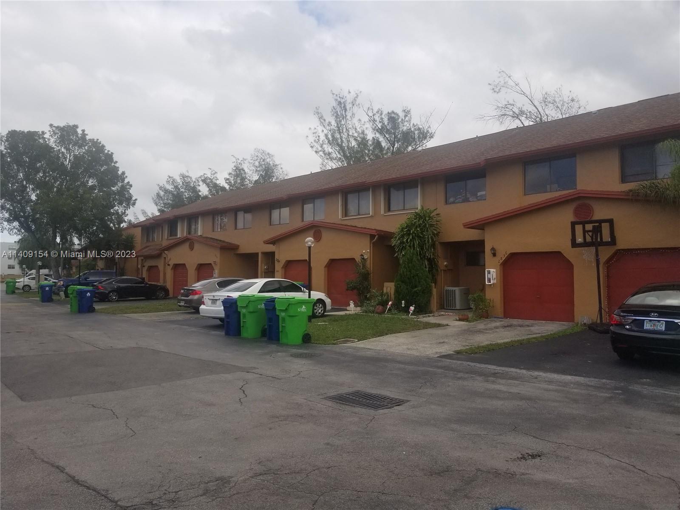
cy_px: 255
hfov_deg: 67.3
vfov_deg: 53.1
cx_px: 340
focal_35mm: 26
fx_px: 511
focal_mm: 4.25
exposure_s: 1/1648
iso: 50
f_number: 1.7
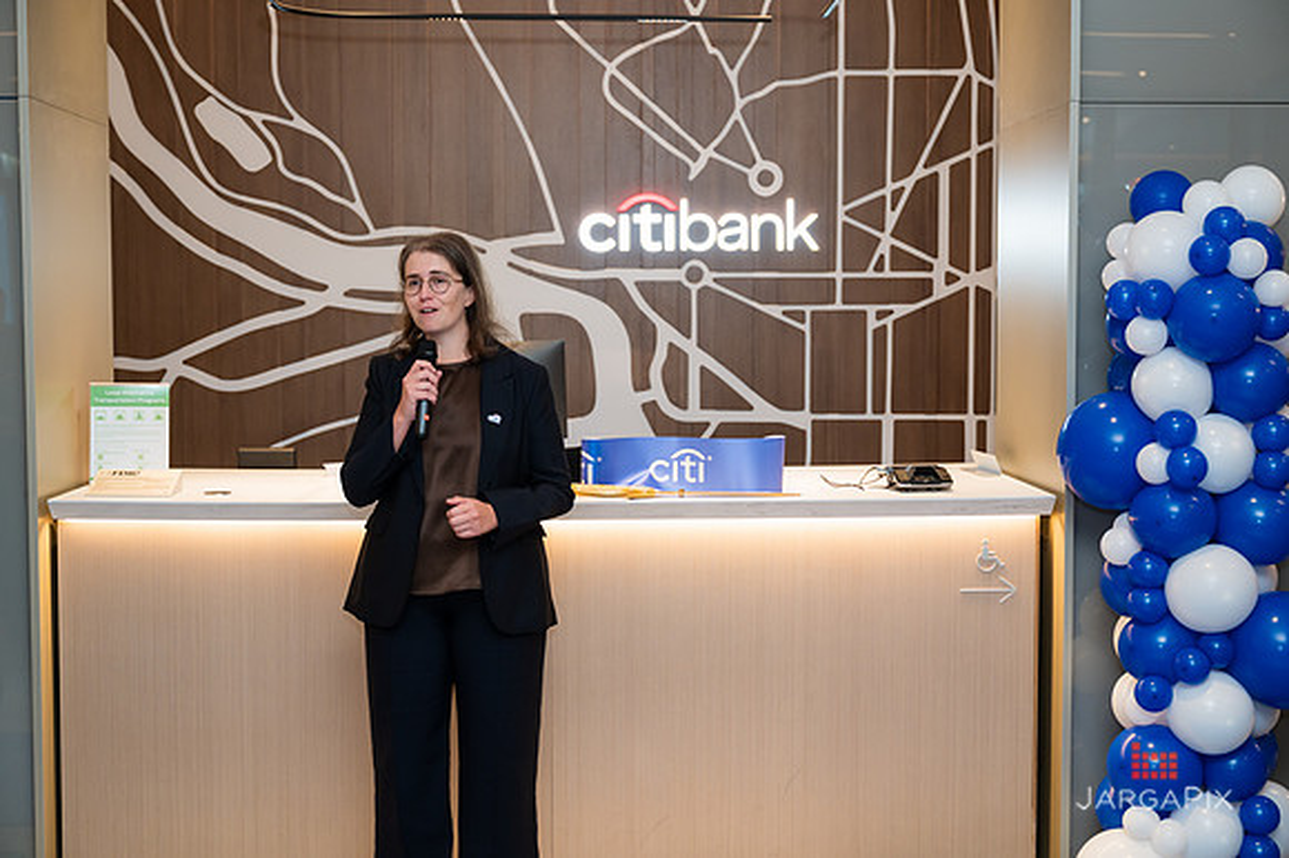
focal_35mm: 48
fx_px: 1713
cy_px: 415
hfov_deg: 41.2
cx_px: 644
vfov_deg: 28.1
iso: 400
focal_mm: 46
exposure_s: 1/160
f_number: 3.2
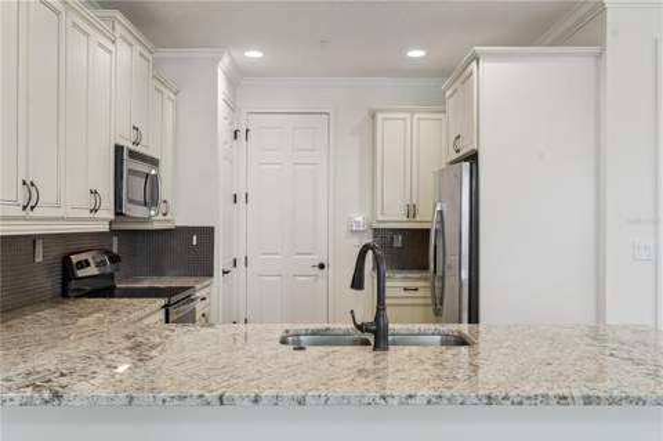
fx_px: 626
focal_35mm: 34
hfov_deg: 55.8
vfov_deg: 38.8
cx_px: 332
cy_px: 220
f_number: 10
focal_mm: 34
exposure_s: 1/15
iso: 800
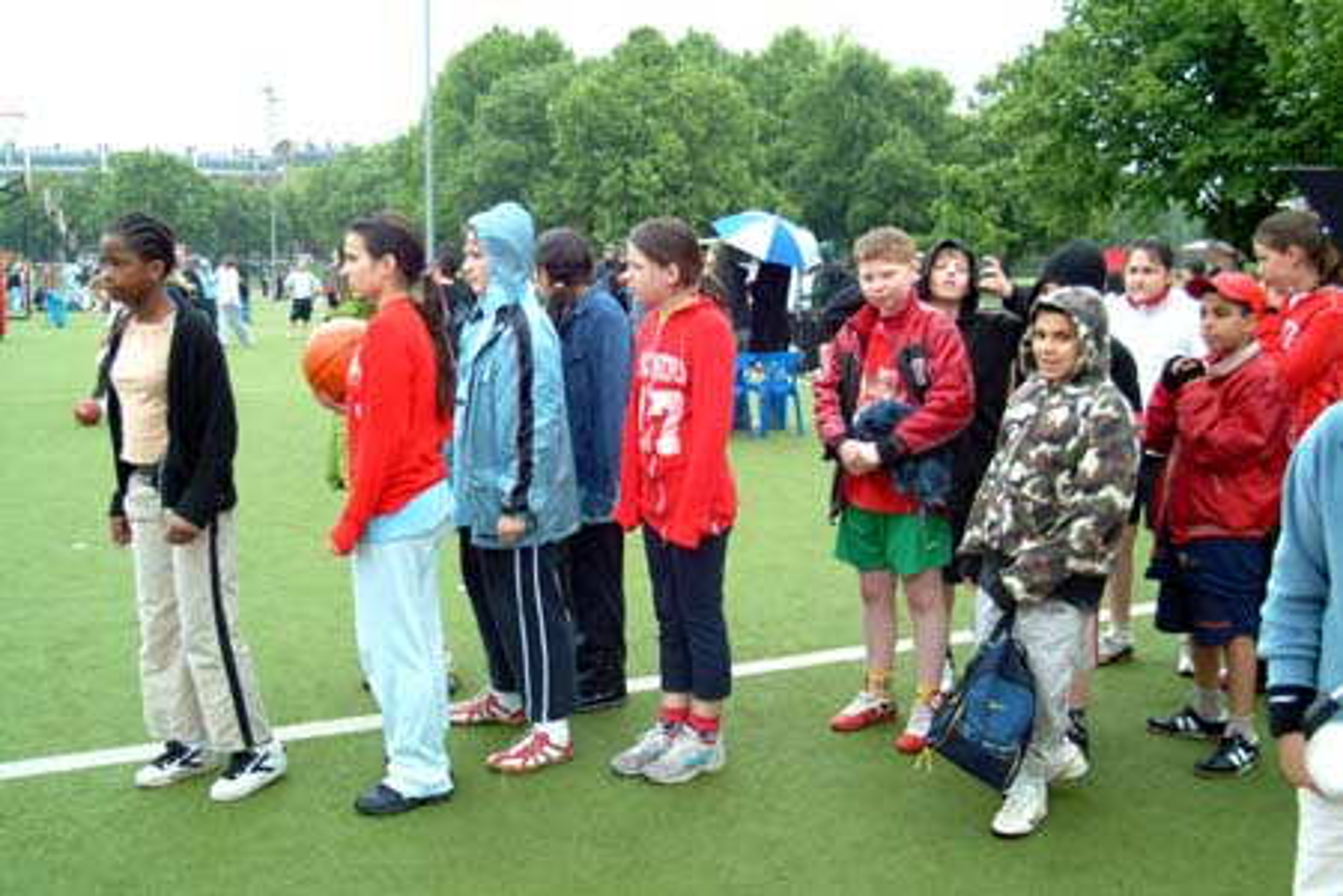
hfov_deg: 59.5
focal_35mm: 32
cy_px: 448
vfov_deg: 41.7
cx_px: 672
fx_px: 1175
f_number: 5.6
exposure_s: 1/125
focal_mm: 21
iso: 400
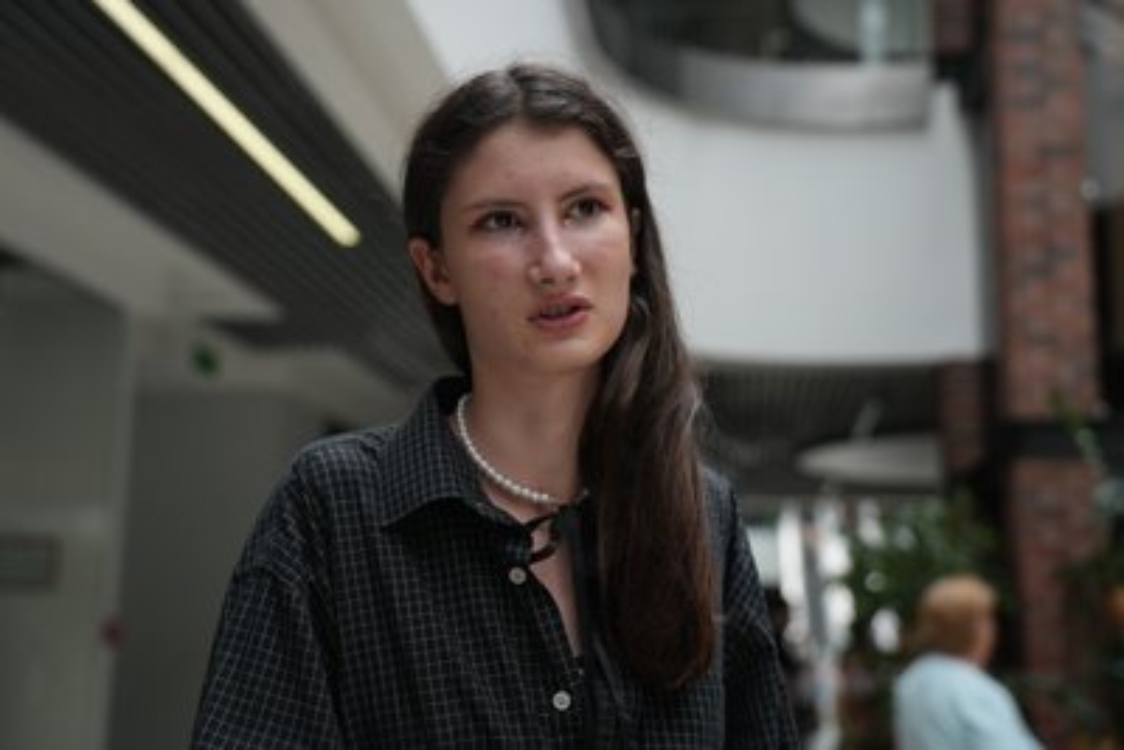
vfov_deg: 29.9
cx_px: 562
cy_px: 375
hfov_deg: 43.6
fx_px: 1405
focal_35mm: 45
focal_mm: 45
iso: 1600
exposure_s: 1/640
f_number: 2.8
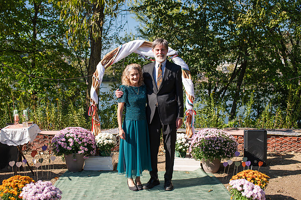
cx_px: 150
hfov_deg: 50.2
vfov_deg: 34.6
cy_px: 100
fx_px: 321
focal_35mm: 38
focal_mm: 35
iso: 250
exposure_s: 1/2000
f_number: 3.2
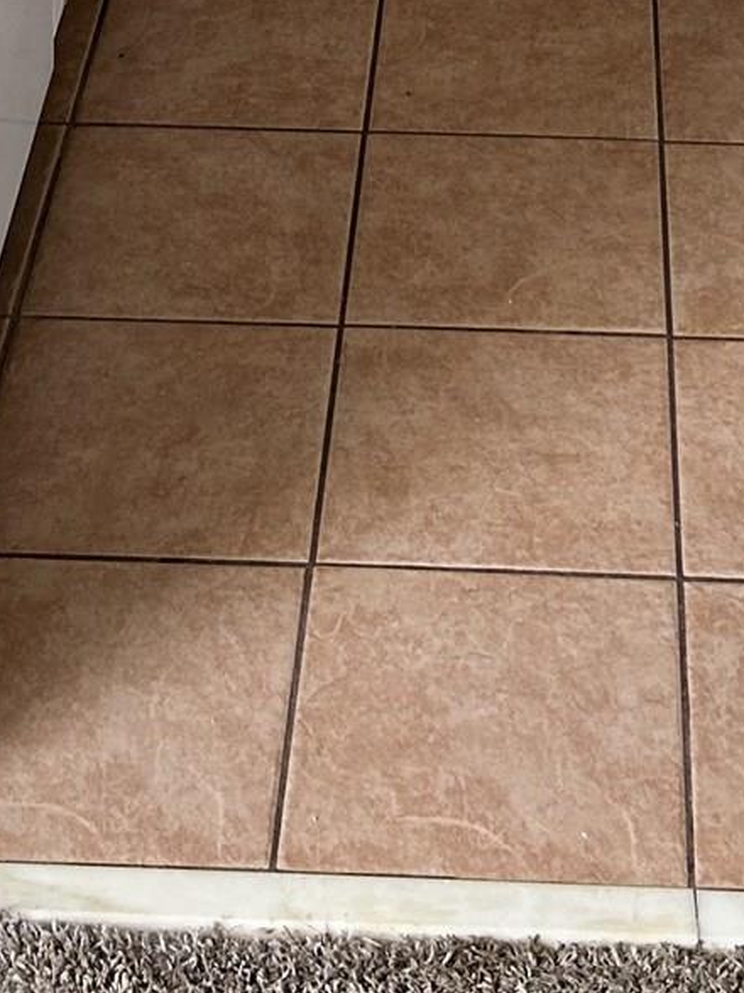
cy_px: -875
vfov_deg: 15.9
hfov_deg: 14.5
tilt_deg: -15.6
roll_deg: -1.2
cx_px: 522
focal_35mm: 102
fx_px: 2924
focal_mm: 5.7
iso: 50
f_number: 1.5
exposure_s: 1/120
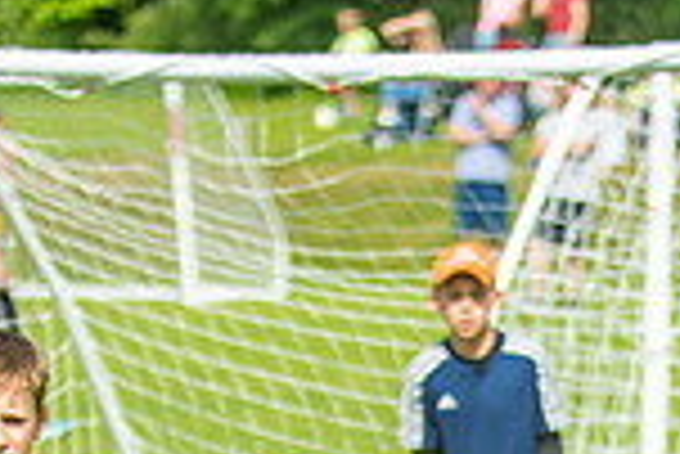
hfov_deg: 4.5
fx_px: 8735
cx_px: 626
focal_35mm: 462
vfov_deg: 3.0
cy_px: 834
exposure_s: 1/3200
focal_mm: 80
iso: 250
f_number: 3.2
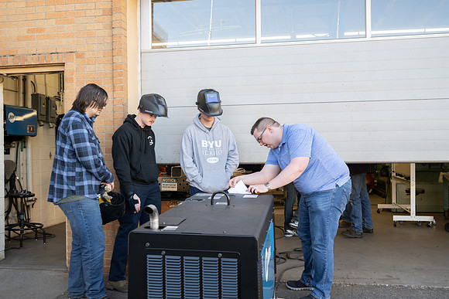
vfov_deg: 36.6
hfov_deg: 52.7
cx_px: 224
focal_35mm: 36
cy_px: 150
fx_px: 453
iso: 320
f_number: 4
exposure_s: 1/200
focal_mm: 33
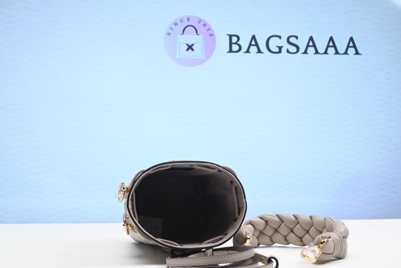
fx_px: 468
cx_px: 200
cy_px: 134
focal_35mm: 42
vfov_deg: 31.9
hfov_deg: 46.4
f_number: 16
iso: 100
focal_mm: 42
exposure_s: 1/2
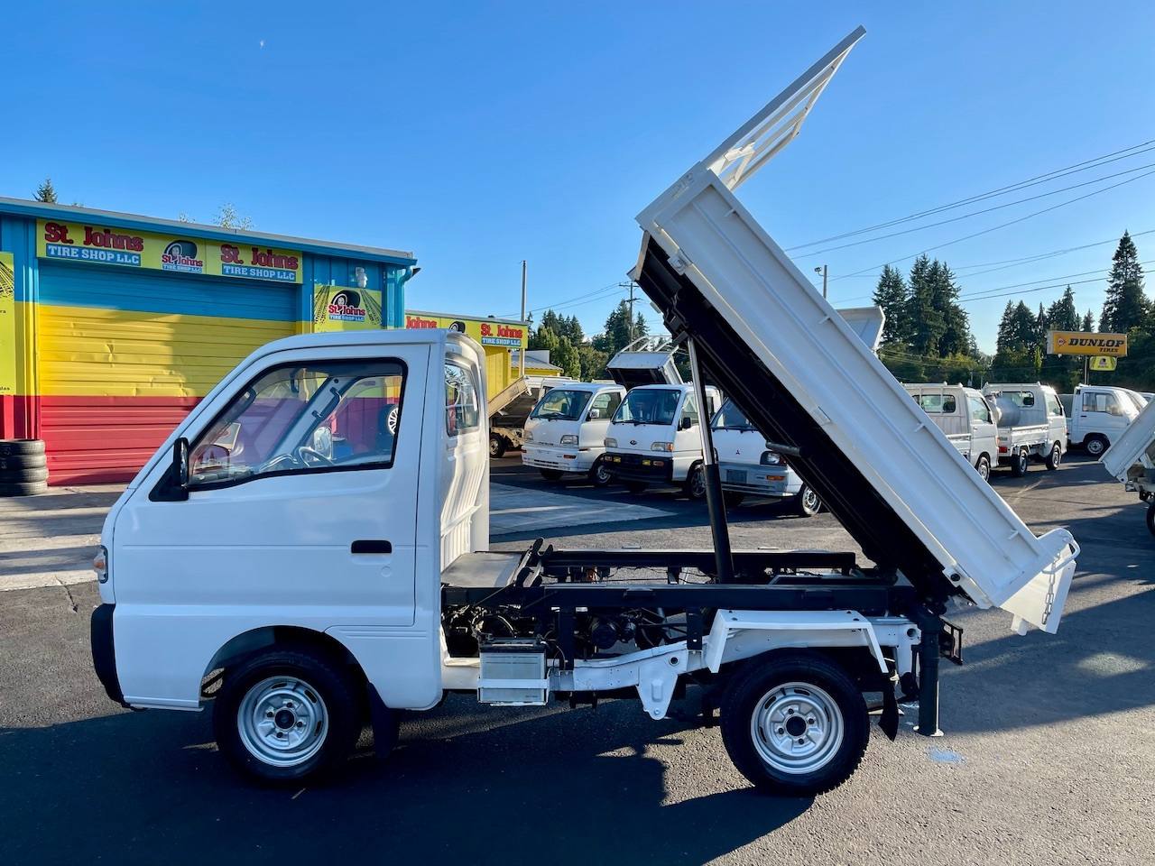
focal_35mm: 25
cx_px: 578
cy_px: 433
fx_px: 834
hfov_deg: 69.4
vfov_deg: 54.9
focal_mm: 5.1
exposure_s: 1/1667
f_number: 1.6
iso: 32
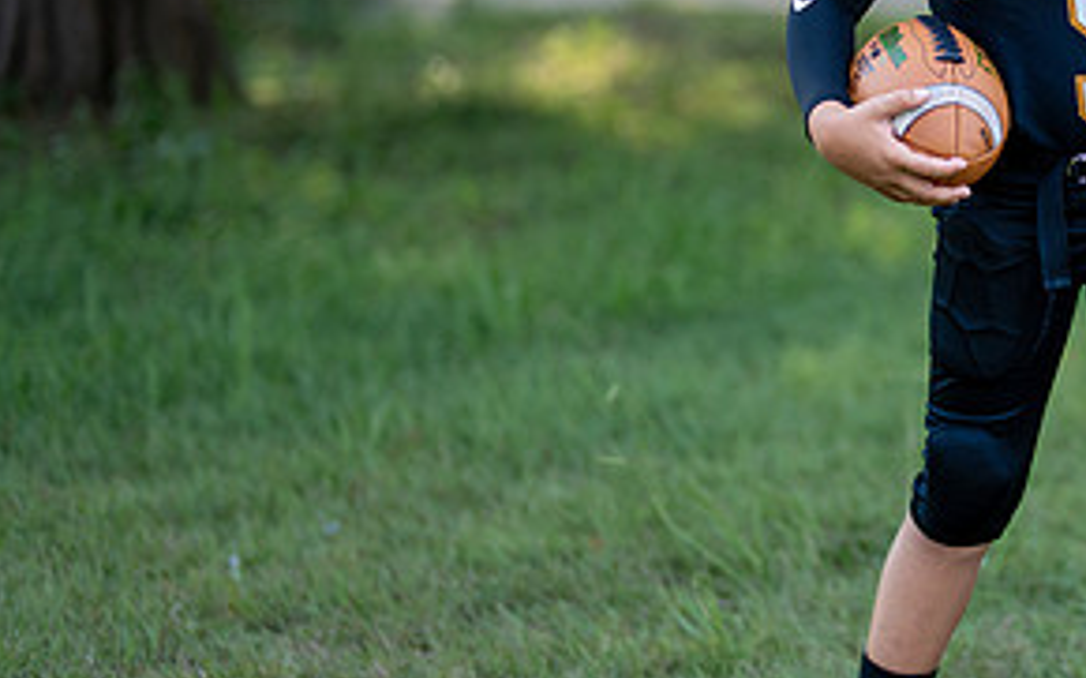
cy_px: 109
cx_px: 1235
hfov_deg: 15.2
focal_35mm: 134
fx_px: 3964
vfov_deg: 9.7
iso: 100
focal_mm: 50
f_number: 1.2
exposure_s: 1/1250
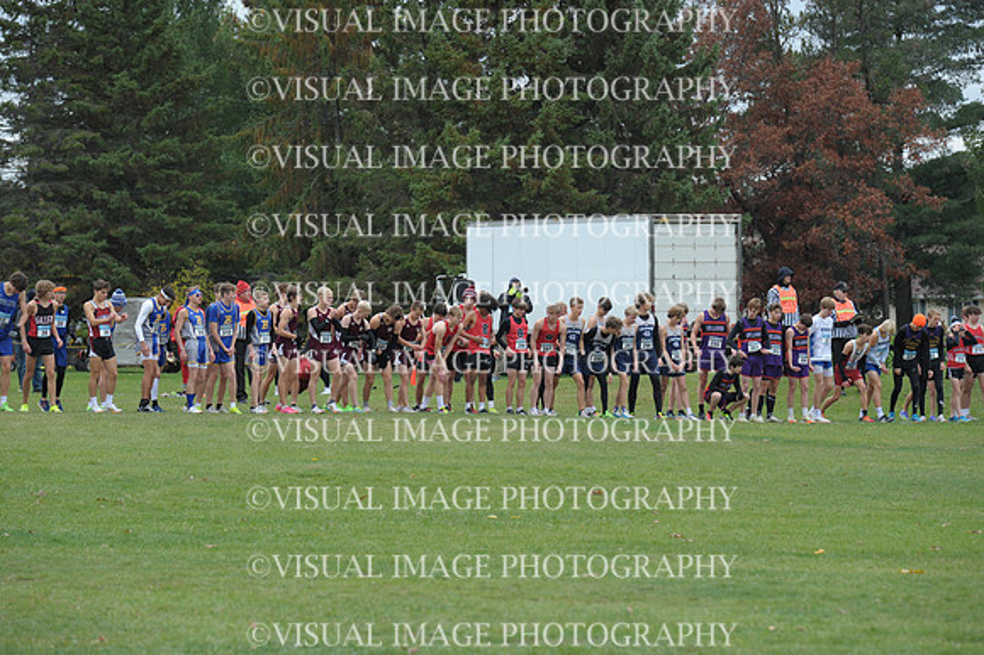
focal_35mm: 200
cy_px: 328
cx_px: 492
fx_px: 5463
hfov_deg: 10.3
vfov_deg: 6.9
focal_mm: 200
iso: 1000
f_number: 6.3
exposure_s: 1/800
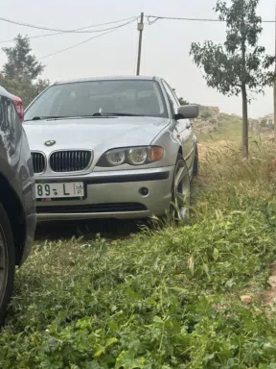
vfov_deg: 38.2
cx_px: 136
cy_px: 182
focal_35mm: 50
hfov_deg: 29.1
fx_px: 532
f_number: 1.78
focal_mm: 6.86
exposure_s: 1/398
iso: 80
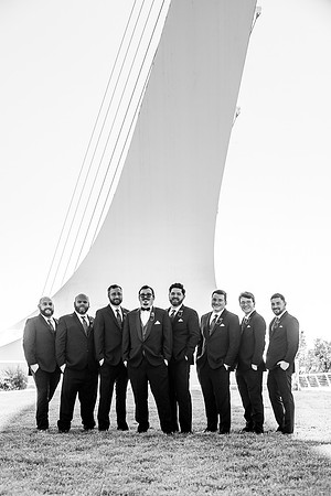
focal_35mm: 70
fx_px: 965
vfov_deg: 28.8
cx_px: 166
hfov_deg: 19.5
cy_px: 248
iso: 400
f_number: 5.6
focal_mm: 70
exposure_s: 1/1250
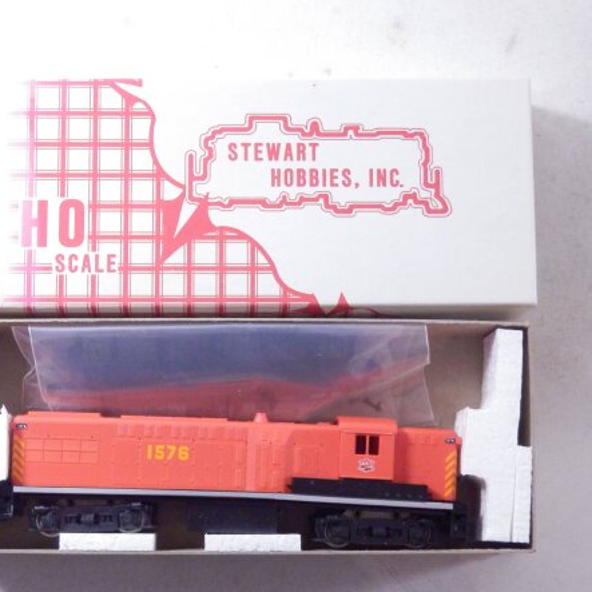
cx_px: 235
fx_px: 1529
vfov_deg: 21.9
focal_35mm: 79
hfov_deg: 21.9
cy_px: 297
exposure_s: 1/160
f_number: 4.4
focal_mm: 11.9
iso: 1000
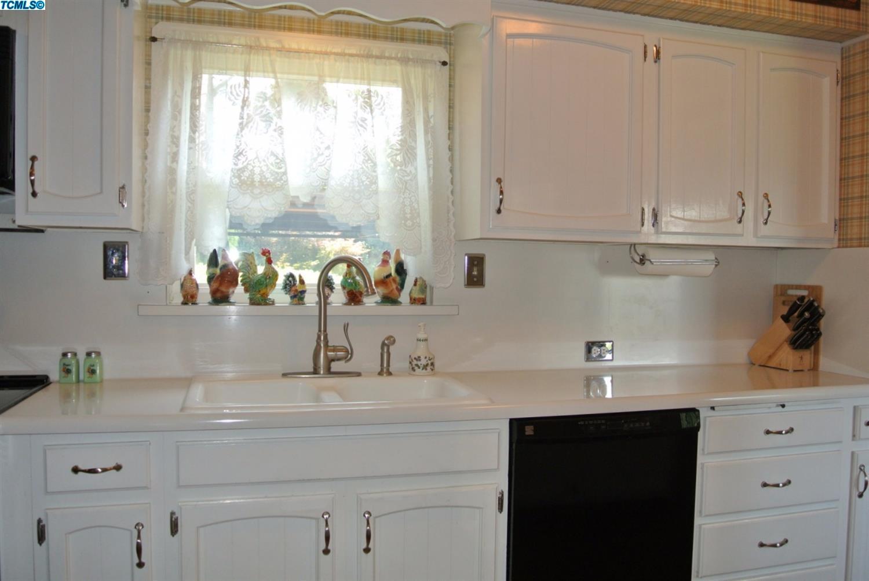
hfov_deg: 67.3
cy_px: 290
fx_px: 652
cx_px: 434
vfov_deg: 48.0
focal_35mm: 27
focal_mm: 10
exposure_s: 1/60
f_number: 3.5
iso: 250
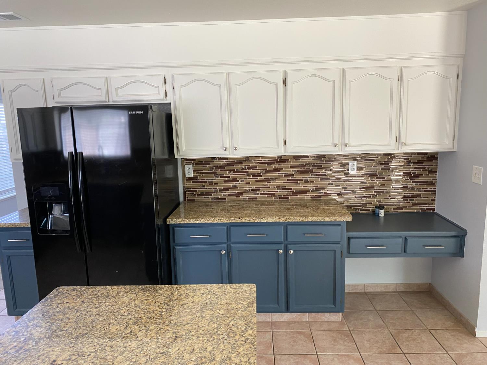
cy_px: 182
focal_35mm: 26
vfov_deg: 53.1
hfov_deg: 67.3
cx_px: 244
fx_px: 366
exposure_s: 1/92
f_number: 1.8
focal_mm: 4.25
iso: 125
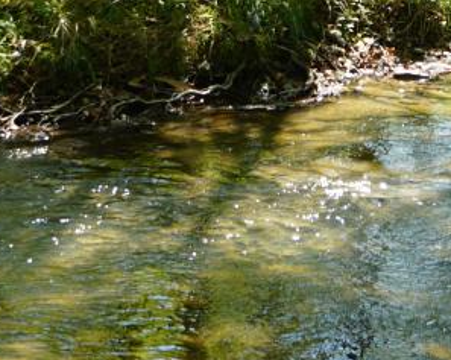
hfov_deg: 11.0
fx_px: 2334
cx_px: 244
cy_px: -326
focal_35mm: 175
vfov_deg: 8.4
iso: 100
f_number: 5.6
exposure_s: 1/60
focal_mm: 18
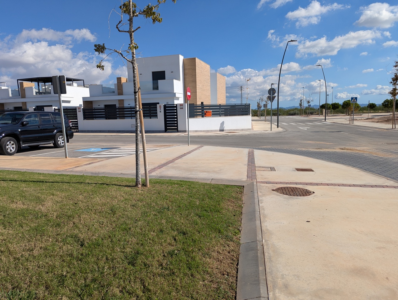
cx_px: 199
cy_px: 150
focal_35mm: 24
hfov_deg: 71.5
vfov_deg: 56.9
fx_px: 276
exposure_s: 1/3774
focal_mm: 6.81
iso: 41
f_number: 1.85
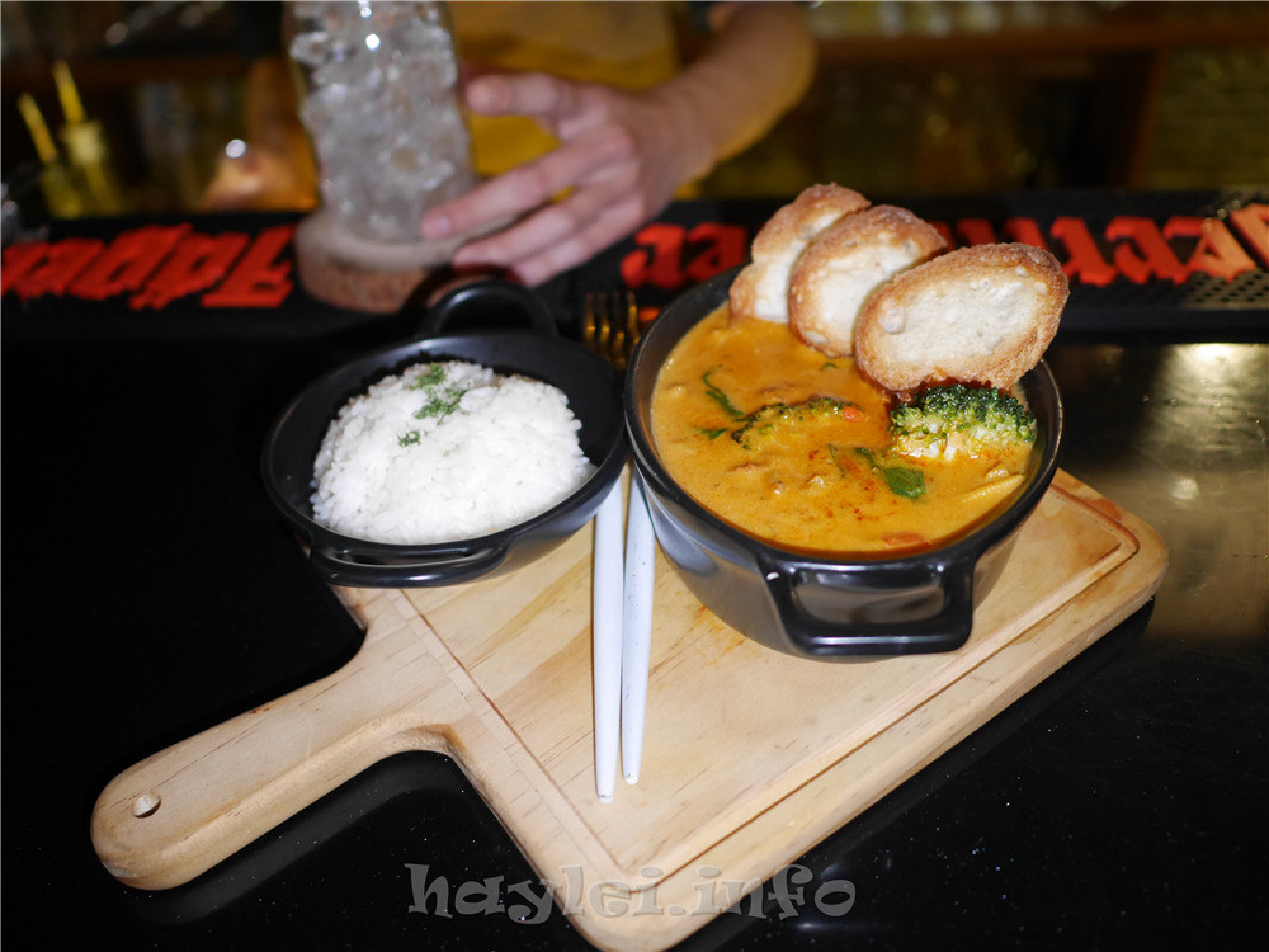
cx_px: 634
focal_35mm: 30
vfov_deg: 46.8
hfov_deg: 60.0
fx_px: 1100
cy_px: 476
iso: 1250
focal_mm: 15
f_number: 1.7
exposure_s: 1/60
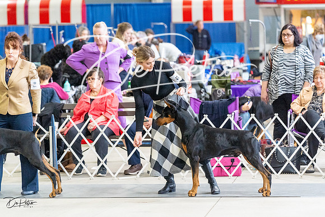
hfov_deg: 12.4
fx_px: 1490
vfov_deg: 8.3
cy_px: 108
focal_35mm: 165
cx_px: 162
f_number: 4
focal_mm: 165
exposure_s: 1/320
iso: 6400
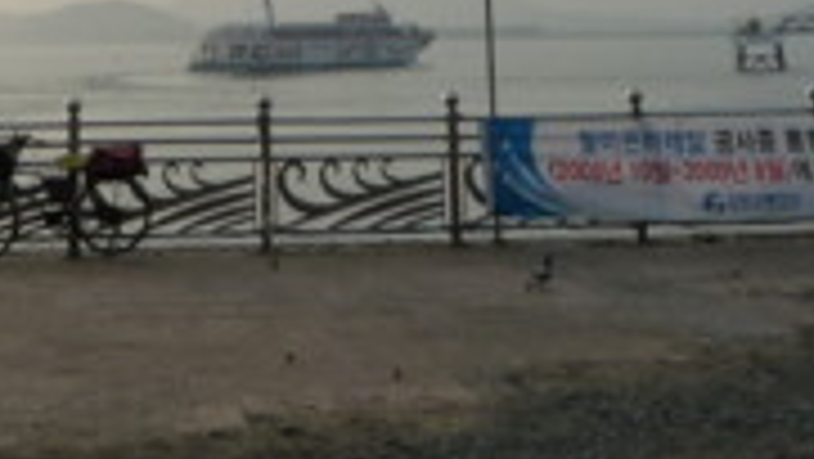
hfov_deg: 27.5
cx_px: 211
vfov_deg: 14.6
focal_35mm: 76
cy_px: -279
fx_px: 1641
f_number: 4.5
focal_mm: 4.4
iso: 160
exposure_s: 1/800
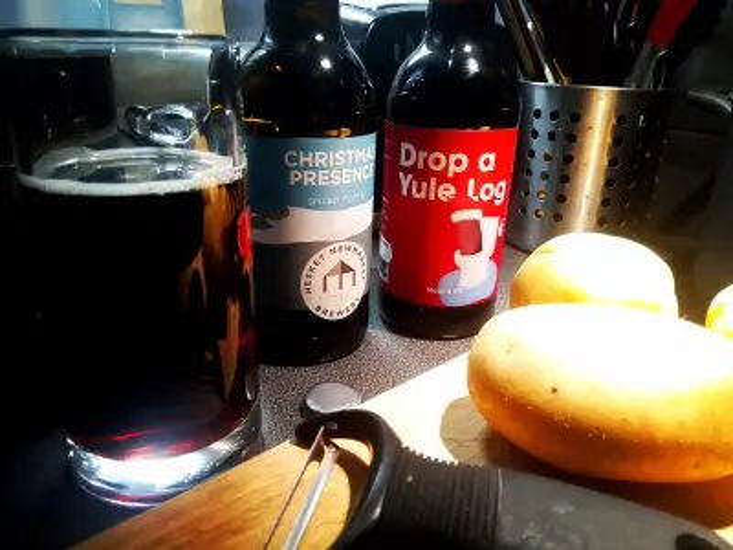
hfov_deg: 63.4
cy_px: 275
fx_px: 593
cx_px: 366
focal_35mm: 28
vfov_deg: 49.7
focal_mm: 3.54
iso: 408
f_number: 2
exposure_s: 1/33.3
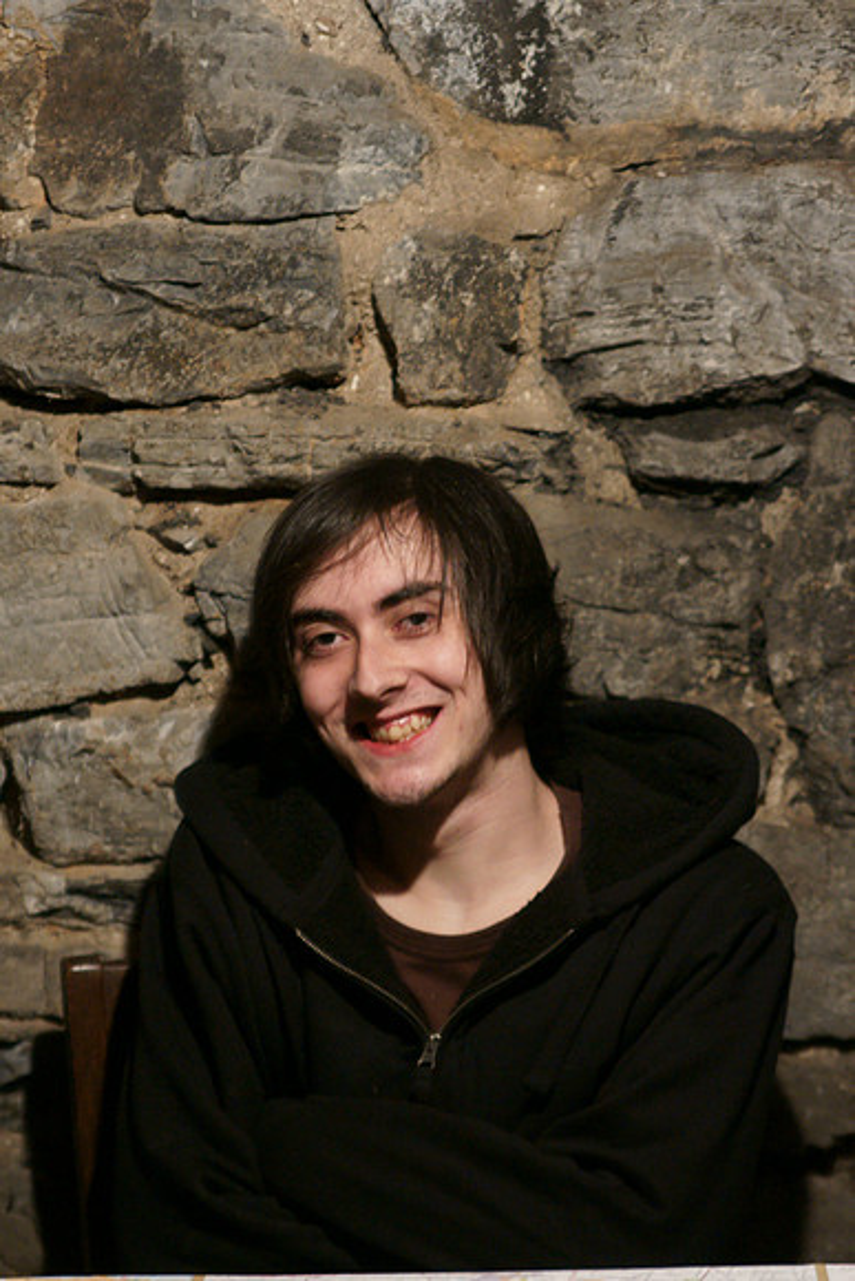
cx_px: 428
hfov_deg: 12.2
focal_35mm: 112
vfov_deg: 18.2
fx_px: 4005
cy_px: 640
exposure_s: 1/25
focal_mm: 75
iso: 1600
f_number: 2.8
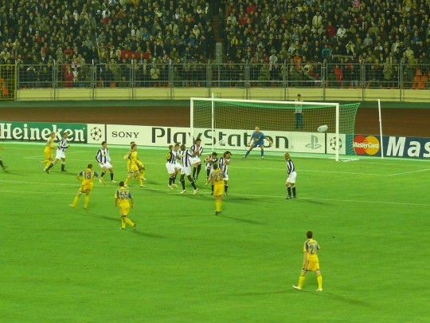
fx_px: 3205
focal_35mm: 258
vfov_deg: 5.8
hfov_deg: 7.7
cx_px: 215
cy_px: 162
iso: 200
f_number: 3.6
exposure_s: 1/50
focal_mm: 30.7
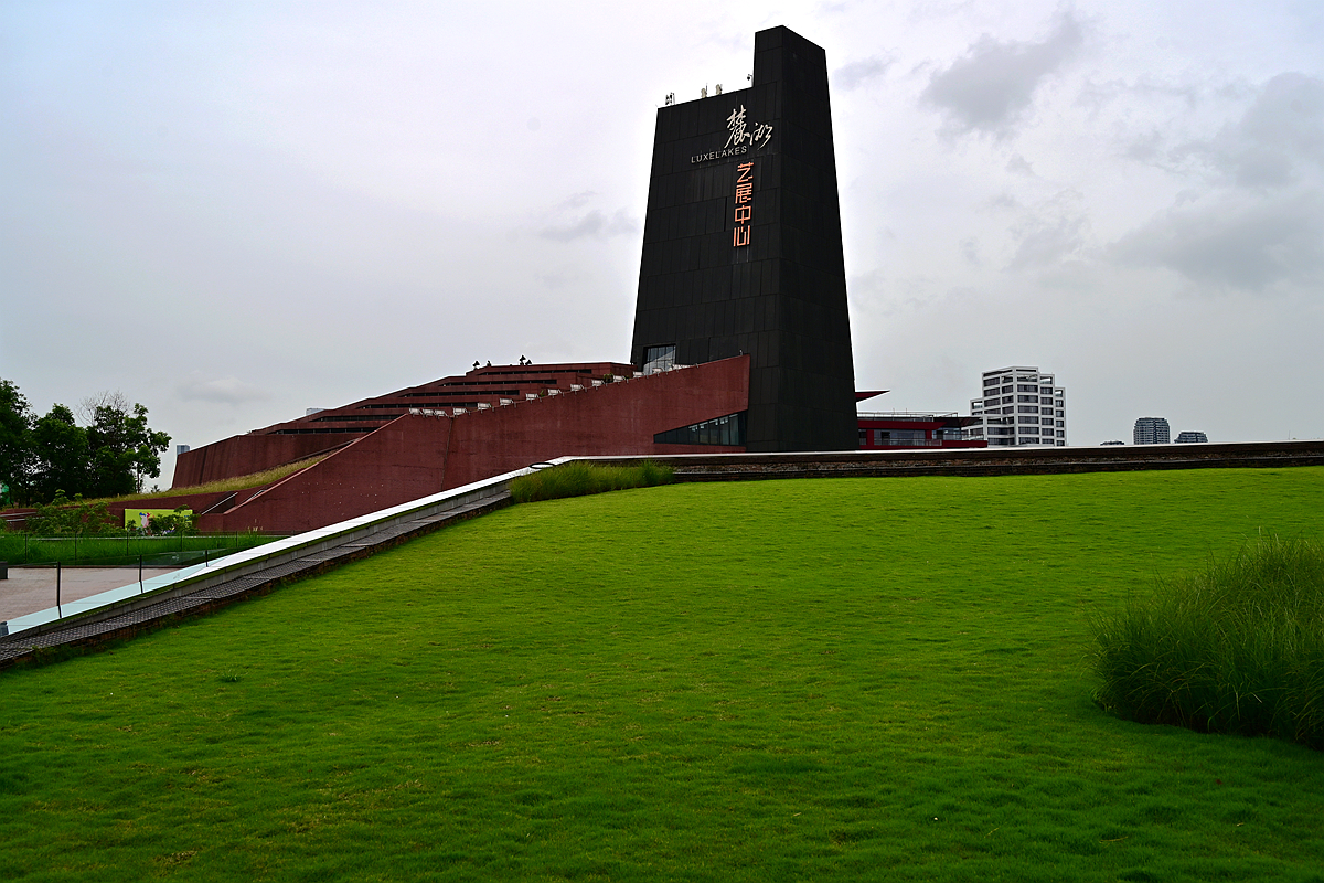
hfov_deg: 53.1
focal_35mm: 36
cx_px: 662
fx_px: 1324
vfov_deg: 36.9
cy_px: 442
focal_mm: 36
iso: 200
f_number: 8
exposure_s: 1/125
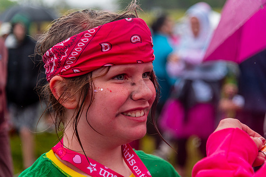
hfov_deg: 24.8
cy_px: 88
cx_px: 133
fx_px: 606
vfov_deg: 16.6
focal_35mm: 82
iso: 1600
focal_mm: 82
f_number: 4
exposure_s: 1/2500
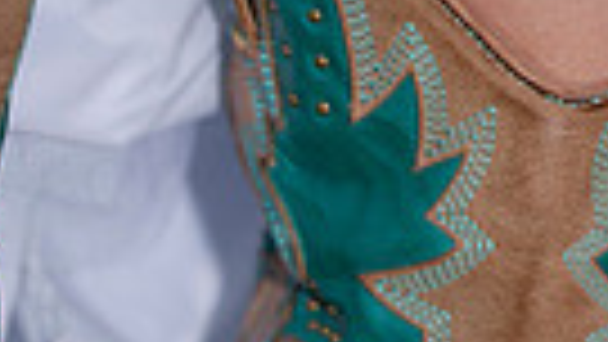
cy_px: 747
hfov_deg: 3.1
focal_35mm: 696
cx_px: -131
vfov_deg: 1.7
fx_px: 11223
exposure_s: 1/250
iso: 200
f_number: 3.5
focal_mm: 155
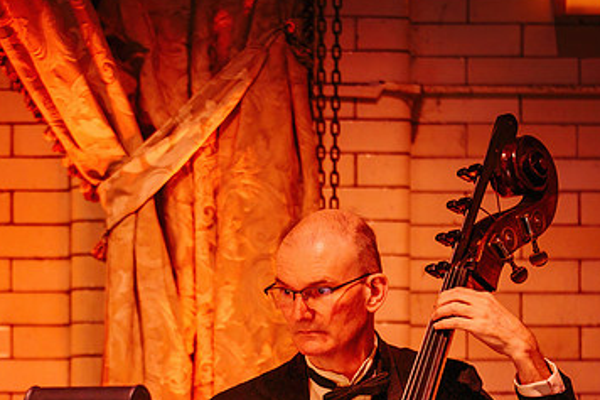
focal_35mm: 357
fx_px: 5947
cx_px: 150
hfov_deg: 5.8
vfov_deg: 3.8
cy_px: 290
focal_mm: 198
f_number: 2.8
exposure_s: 1/60
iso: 1000
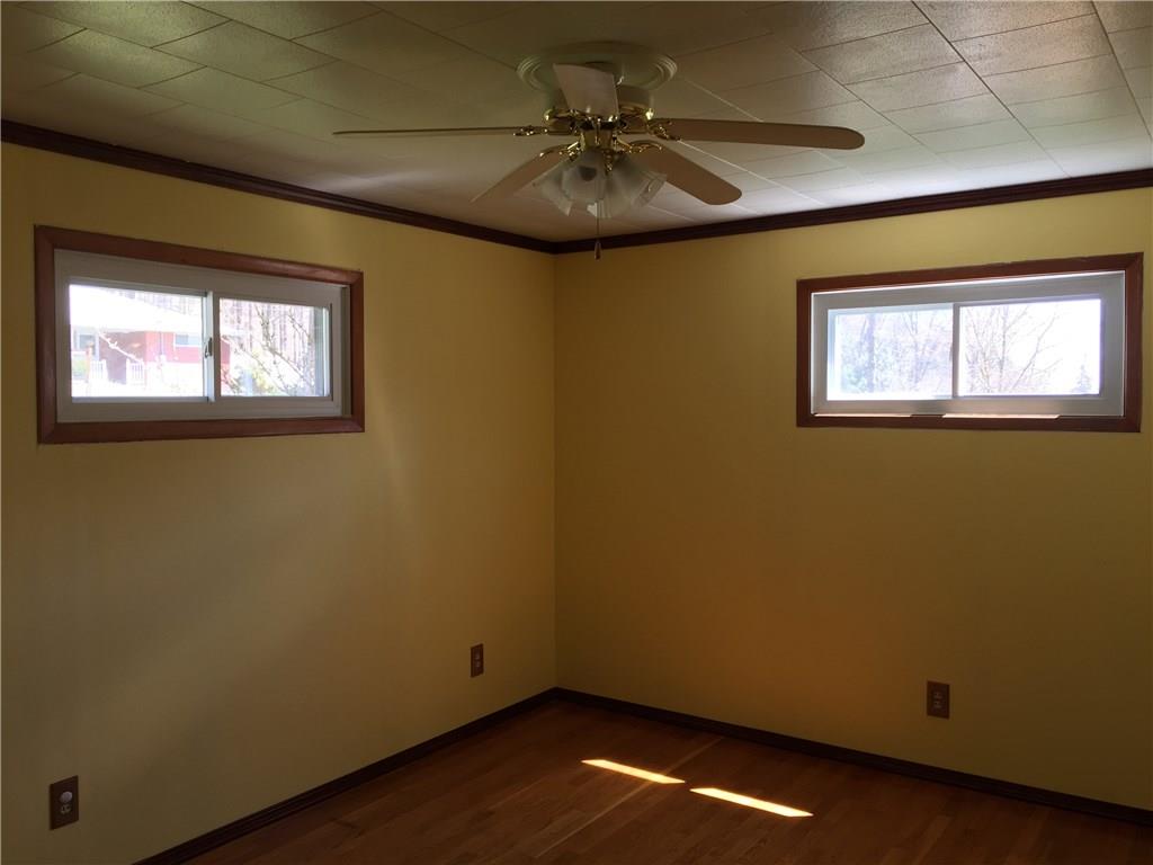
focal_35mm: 29
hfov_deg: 61.7
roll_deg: -0.2
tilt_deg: -1.0
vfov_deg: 48.2
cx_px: 576
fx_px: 966
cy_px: 432
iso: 40
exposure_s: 1/40
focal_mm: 4.15
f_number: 2.2
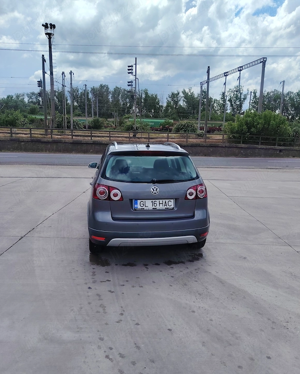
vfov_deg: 66.0
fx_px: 289
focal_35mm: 26
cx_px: 155
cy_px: 191
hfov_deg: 54.9
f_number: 1.75
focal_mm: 5.25
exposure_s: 1/1867
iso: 101
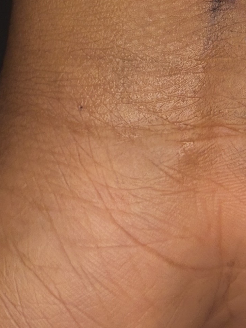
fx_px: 1459
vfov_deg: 10.3
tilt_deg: -61.3
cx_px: 218
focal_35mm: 154
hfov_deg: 9.6
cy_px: -573
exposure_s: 1/121
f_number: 1.6
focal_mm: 5.96
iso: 50
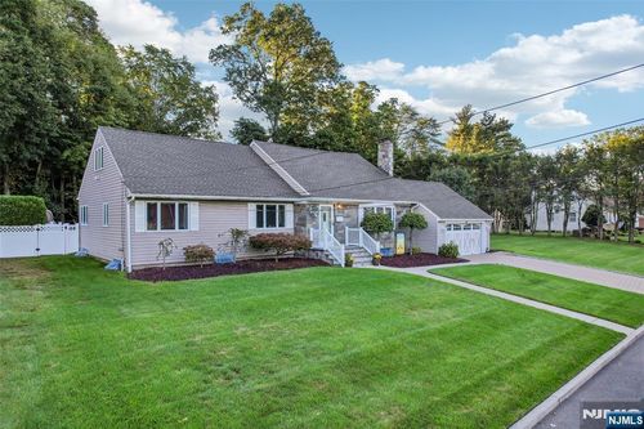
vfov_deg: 57.2
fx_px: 393
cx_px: 322
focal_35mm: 22
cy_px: 214
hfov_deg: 78.6
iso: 100
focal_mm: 8.4
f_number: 2.8
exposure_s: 1/400
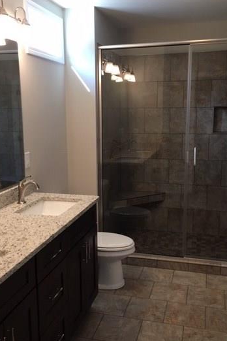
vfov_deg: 51.9
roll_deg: +0.6
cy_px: 169
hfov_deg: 35.9
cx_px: 117
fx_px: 350
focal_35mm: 37
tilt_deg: -10.2
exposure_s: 1/30
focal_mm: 4.15
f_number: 2.2
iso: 40
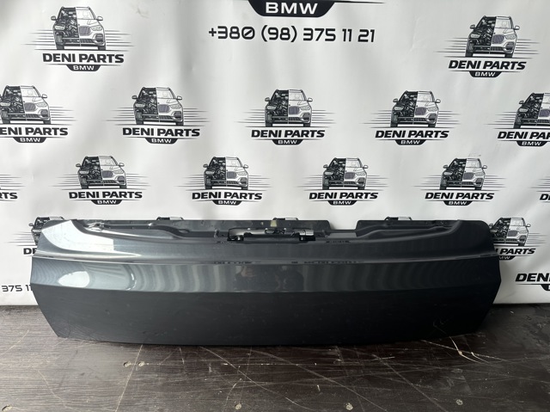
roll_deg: -1.1
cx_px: 275
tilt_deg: -20.9
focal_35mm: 24
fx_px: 381
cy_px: 206
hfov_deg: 71.6
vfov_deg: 56.8
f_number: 1.78
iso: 64
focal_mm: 6.86
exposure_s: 1/196
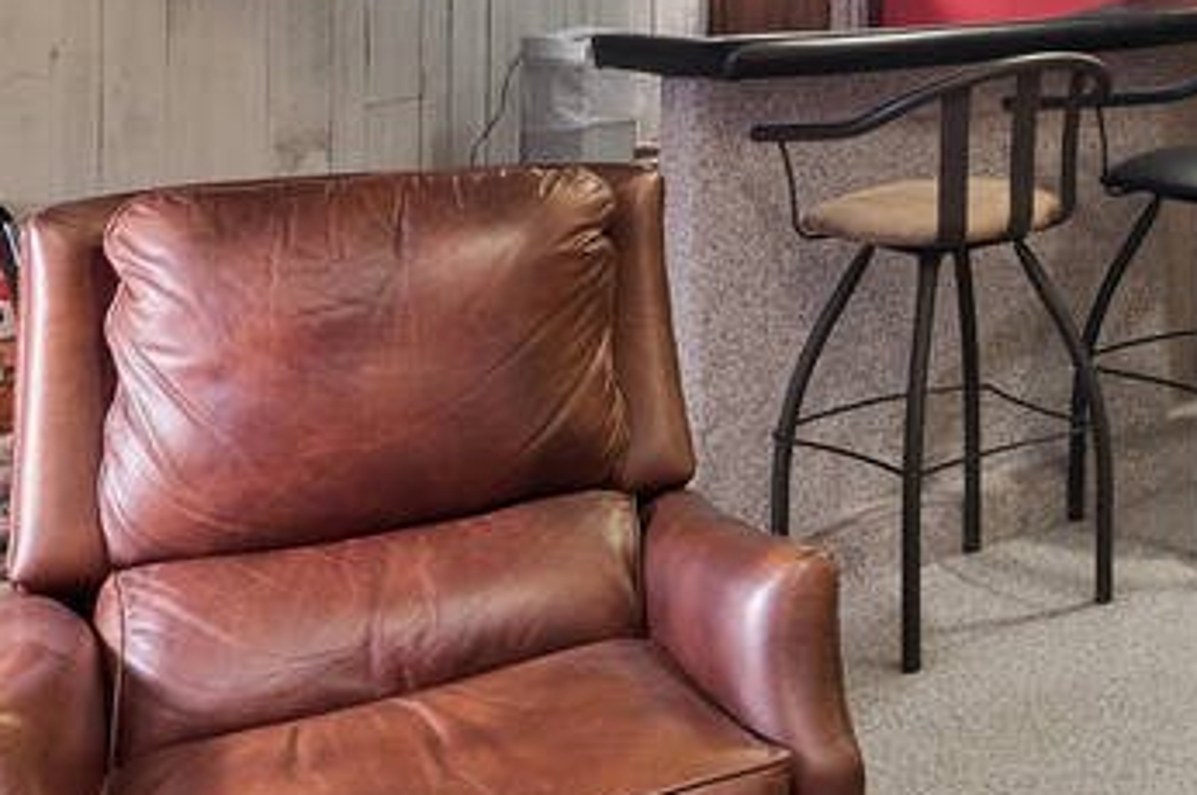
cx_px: 1527
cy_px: -114
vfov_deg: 21.0
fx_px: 2026
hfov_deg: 27.7
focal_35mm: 61
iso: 400
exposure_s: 1
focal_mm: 13
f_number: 8
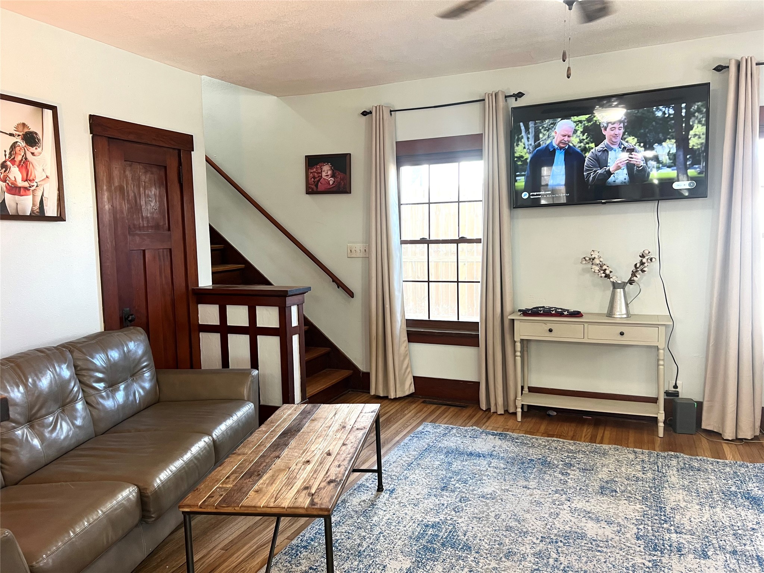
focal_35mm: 26
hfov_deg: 67.3
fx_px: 574
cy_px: 286
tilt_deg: -6.0
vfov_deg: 53.1
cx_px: 382
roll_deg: +1.6
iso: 125
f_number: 1.5
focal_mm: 5.7
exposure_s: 1/60
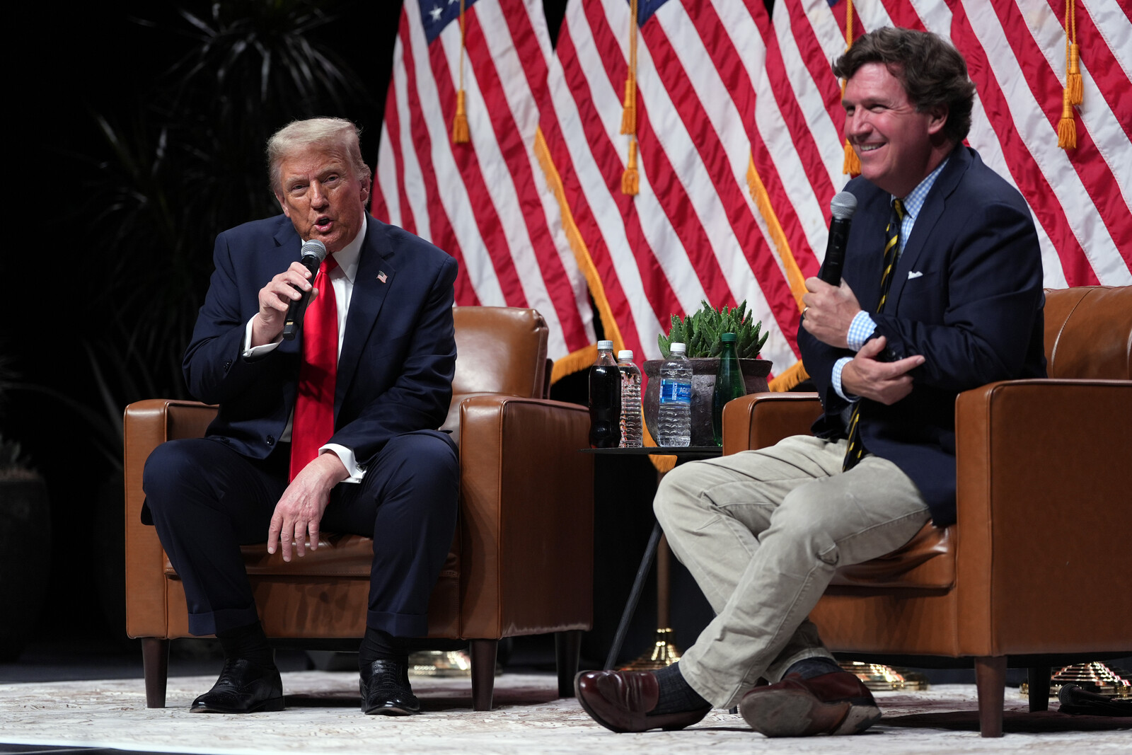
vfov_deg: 11.2
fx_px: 3836
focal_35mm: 122
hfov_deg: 16.8
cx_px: 566
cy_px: 378
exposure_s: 1/500
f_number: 2.8
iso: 640
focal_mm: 122
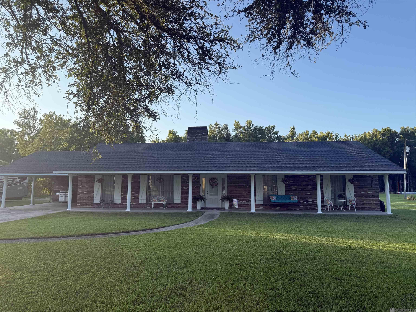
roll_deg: -1.1
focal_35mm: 24
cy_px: 156
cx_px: 208
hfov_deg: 71.6
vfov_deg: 56.8
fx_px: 288
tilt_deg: +8.1
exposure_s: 1/1901
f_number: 1.78
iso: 100
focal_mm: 6.76
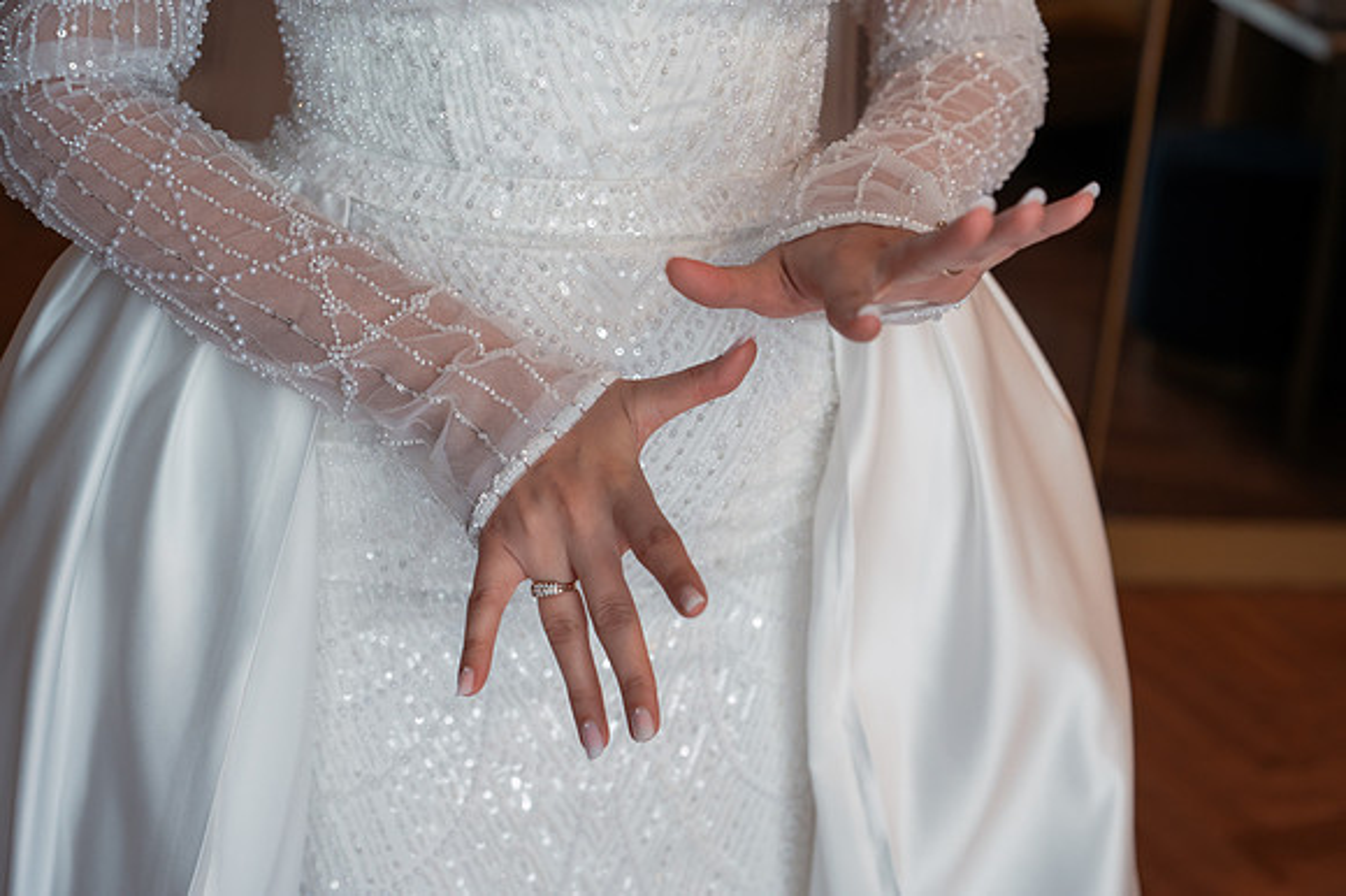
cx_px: 673
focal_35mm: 52
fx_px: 1943
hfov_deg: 38.2
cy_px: 448
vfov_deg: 26.0
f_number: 3.5
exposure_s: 1/250
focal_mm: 52
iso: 1600
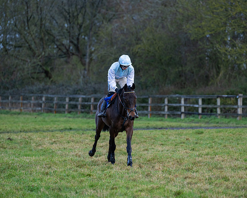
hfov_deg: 8.6
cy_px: 99
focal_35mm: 225
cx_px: 128
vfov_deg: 6.9
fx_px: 1646
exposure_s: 1/500
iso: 800
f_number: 4
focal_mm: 200
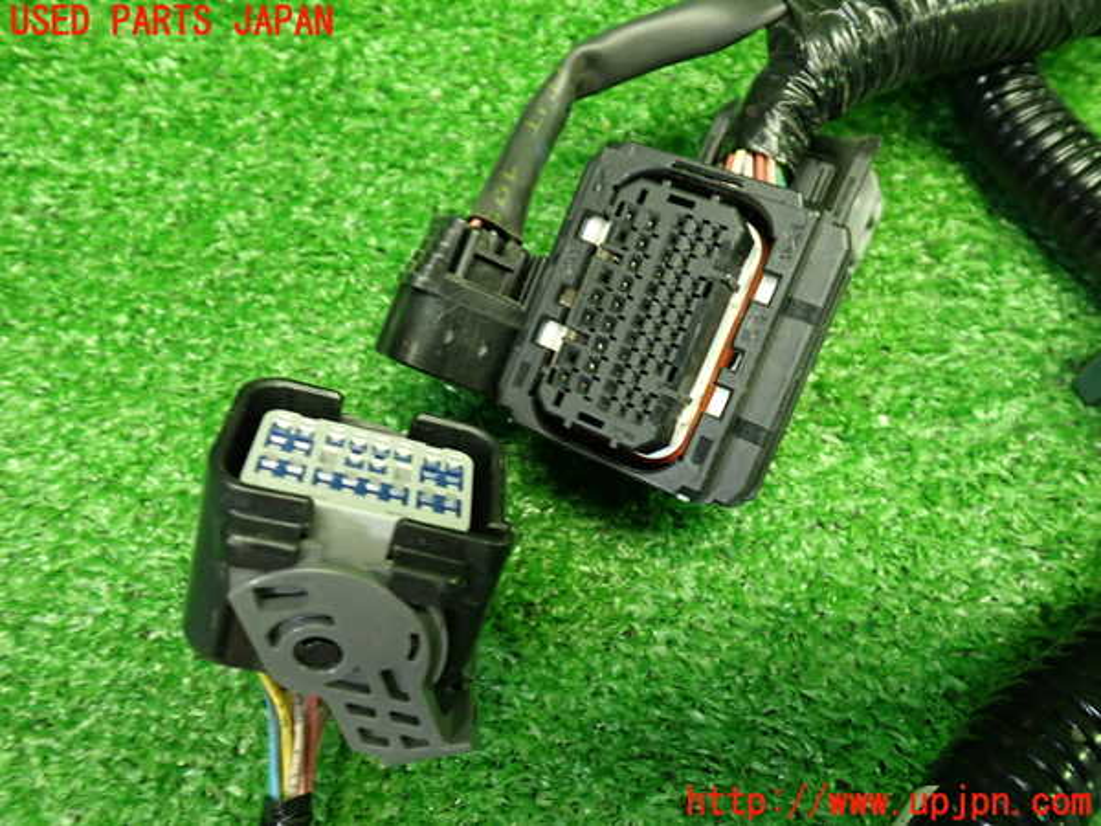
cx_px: 550
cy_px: 413
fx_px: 954
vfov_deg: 46.8
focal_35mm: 30
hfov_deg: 60.0
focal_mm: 5.4
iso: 400
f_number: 2.3
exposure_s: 1/30
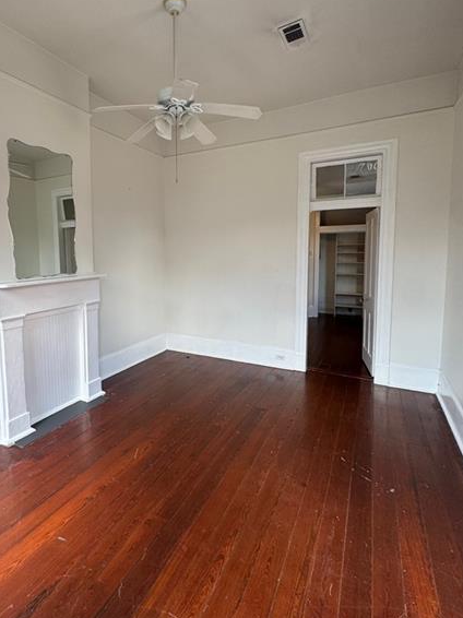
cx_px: 174
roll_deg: +2.2
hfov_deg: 67.6
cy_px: 281
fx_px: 339
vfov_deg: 84.5
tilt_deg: -3.7
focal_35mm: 19
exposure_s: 1/99
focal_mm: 2.22
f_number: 2.2
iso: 64
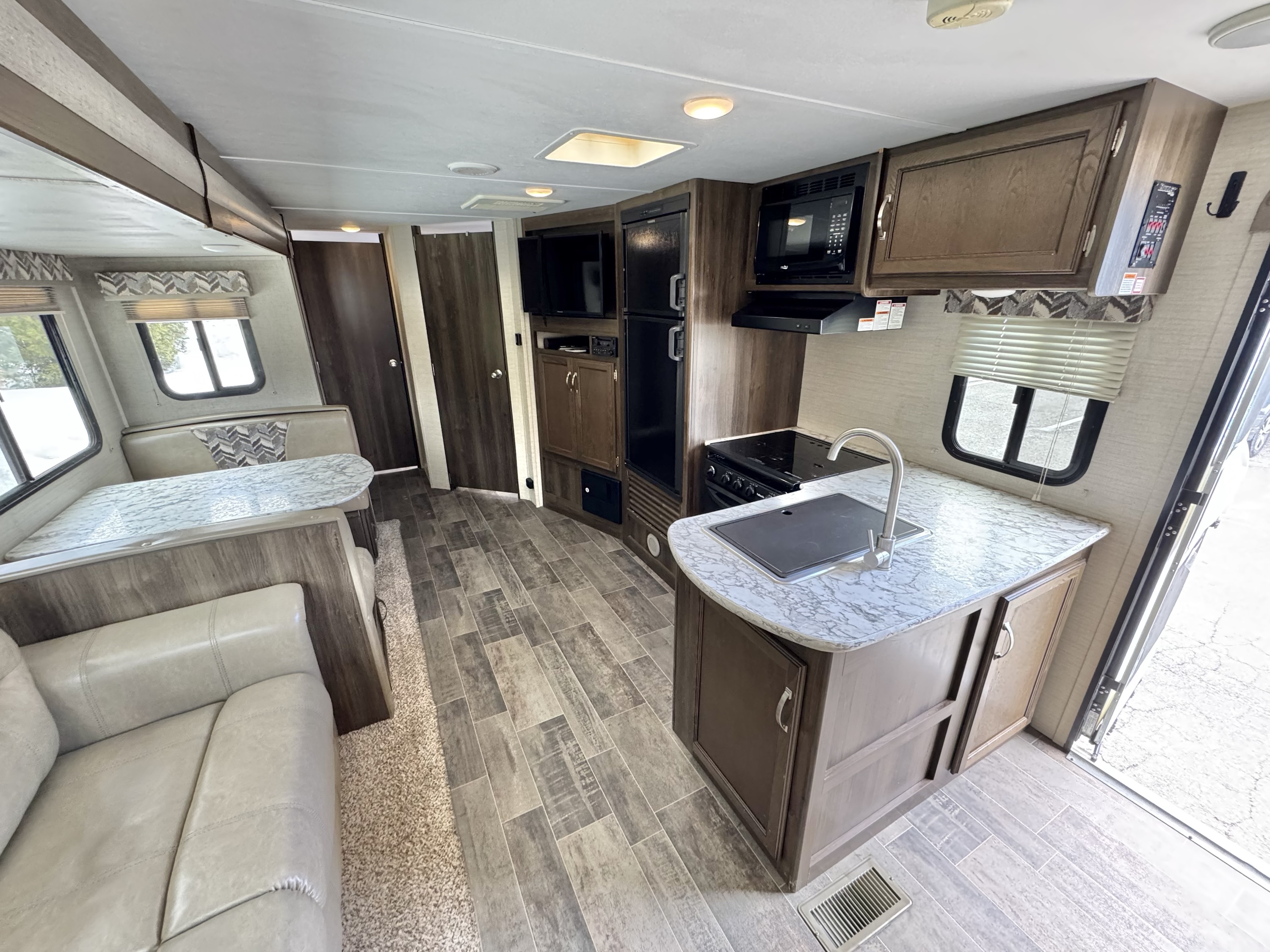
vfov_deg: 85.7
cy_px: 476
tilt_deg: -20.9
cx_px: 635
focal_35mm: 14
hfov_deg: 102.1
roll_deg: -1.1
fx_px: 514
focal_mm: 2.22
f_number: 2.2
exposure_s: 1/60
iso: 400
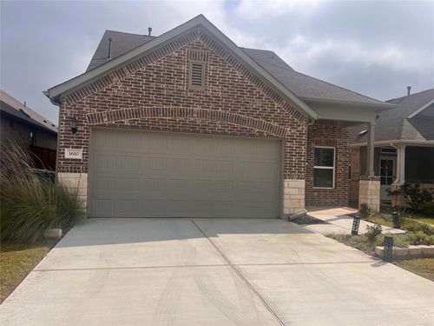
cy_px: 163
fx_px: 326
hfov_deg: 67.3
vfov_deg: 53.1
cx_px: 217
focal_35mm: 26
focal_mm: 5.7
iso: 50
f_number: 1.5
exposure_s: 1/6579
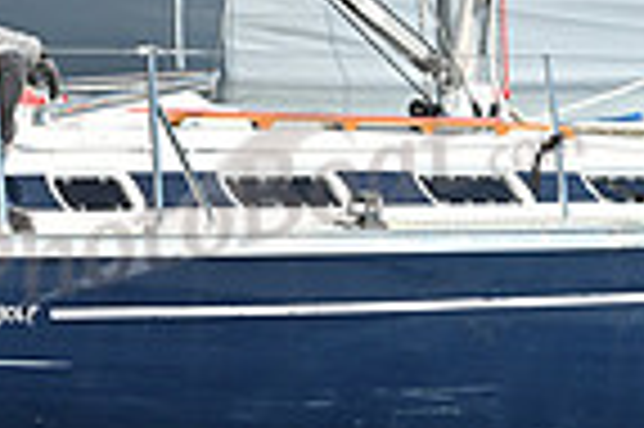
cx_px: -279
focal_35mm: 284
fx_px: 5075
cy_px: 34
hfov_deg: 7.2
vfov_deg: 4.8
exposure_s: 1/1000
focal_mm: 70
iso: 320
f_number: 6.3
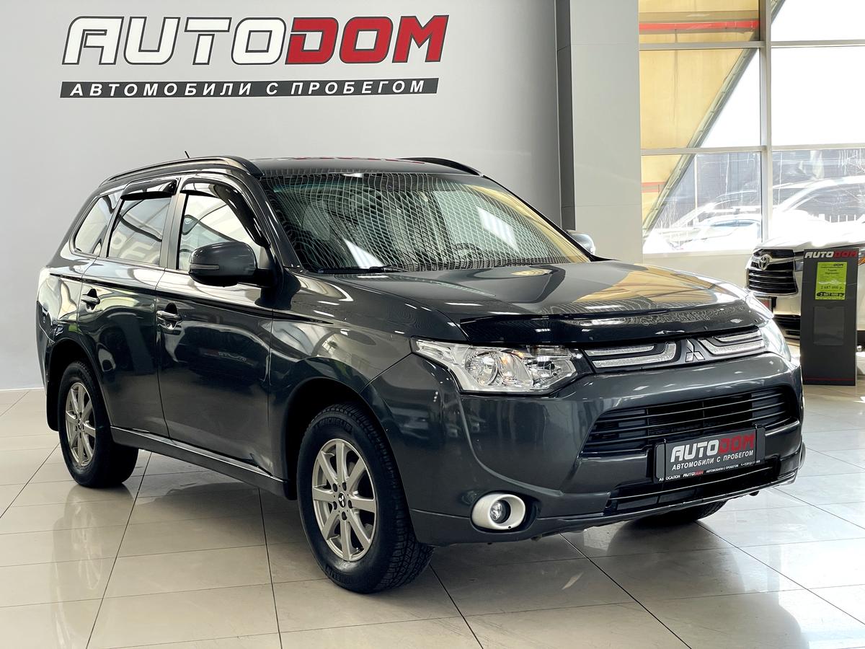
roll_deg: +2.3
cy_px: 324
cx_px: 432
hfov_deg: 36.8
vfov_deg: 28.0
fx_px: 1299
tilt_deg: -3.2
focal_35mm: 52
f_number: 2
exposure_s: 1/99
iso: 64
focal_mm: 6
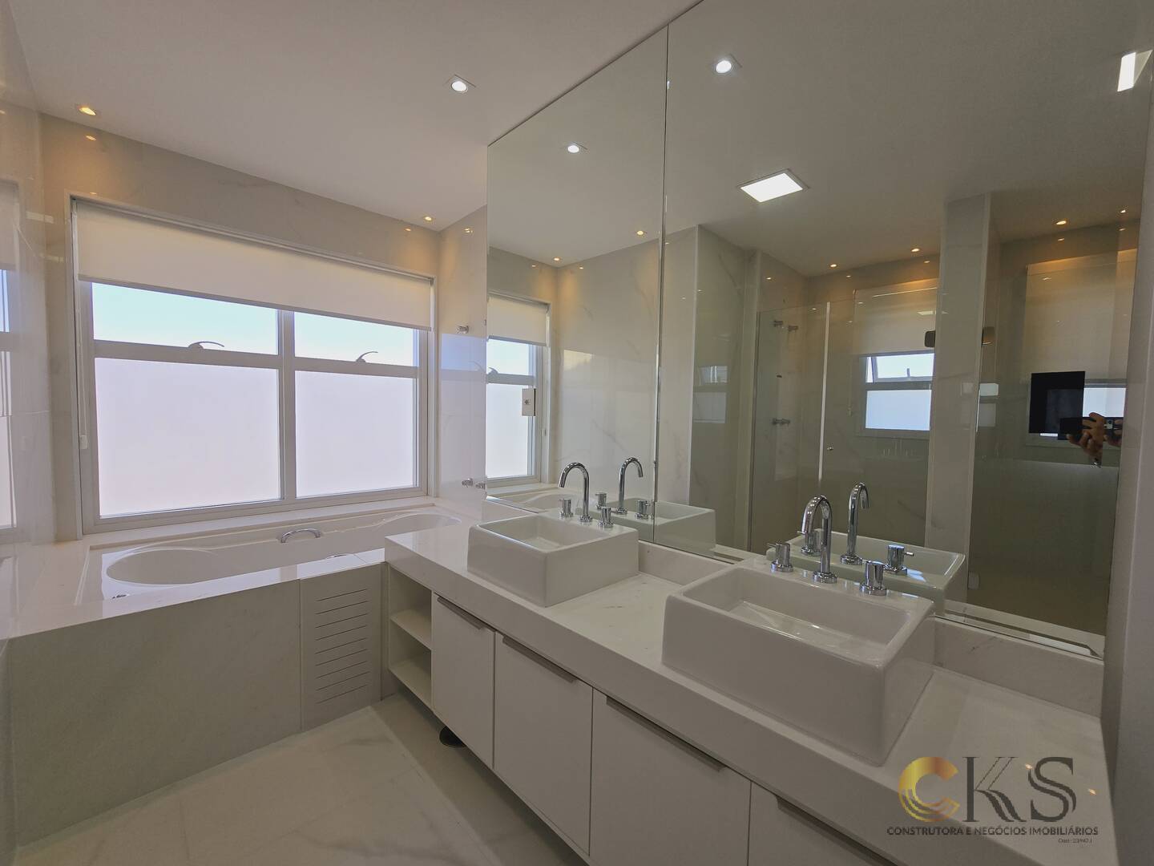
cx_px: 577
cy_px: 433
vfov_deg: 89.9
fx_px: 433
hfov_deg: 106.2
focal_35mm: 13
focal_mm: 2.2
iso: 50
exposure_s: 1/431
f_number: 2.2
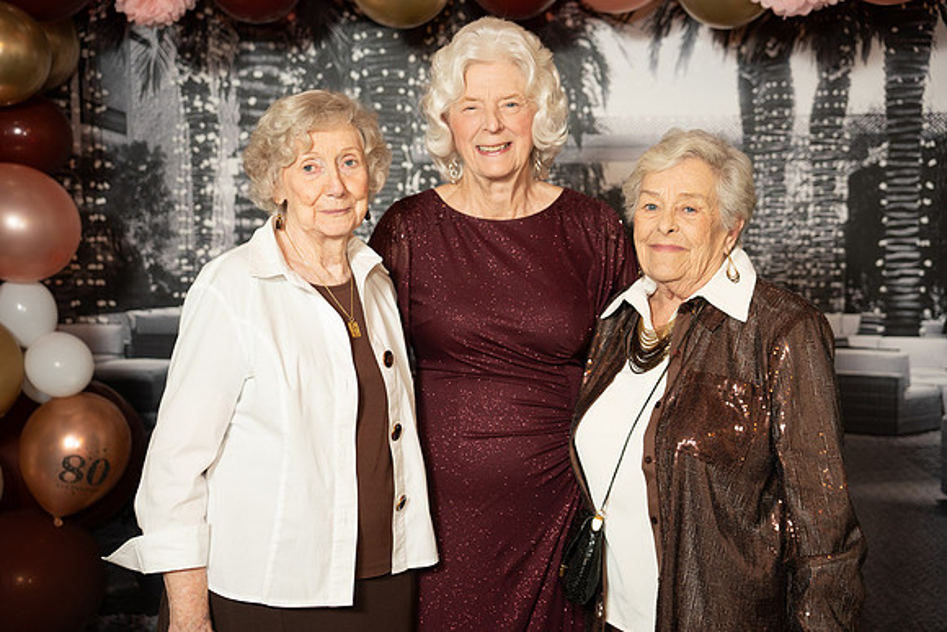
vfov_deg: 27.5
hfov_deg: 40.3
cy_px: 316
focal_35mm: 49
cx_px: 474
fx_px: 1292
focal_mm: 49.1
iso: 1000
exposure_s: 1/160
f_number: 2.8
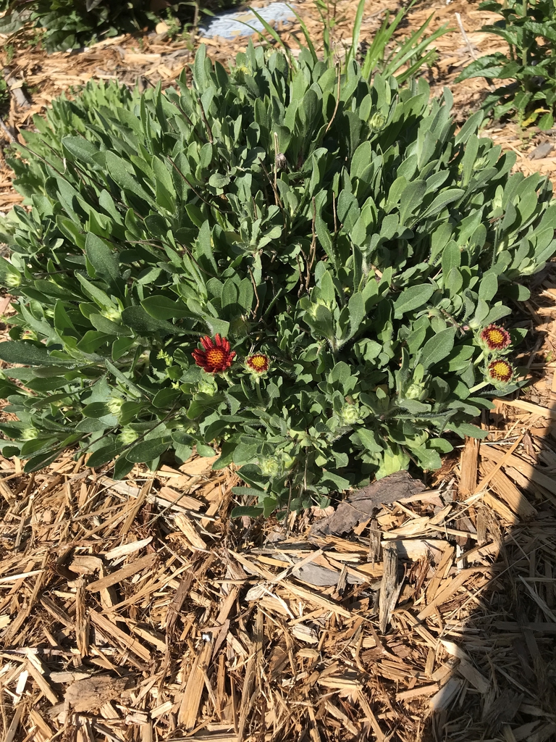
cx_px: 278
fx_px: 600
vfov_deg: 63.4
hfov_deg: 49.7
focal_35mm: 28
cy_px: 371
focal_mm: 3.99
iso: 20
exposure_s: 1/1650
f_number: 1.8
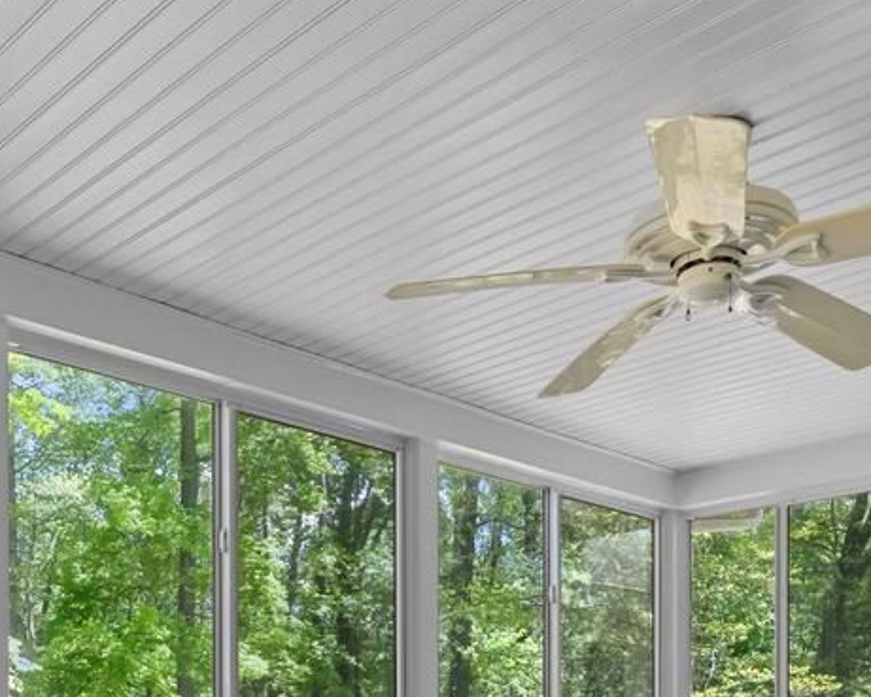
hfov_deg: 41.7
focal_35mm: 44
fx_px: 1134
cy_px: 744
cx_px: 336
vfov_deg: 30.9
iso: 200
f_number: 7.1
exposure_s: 1/13
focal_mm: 10
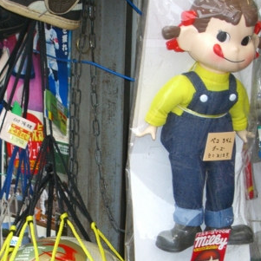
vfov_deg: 10.9
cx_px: 47
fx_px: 1365
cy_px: 211
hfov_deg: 10.9
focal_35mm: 160
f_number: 4
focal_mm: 14.2
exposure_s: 1/60
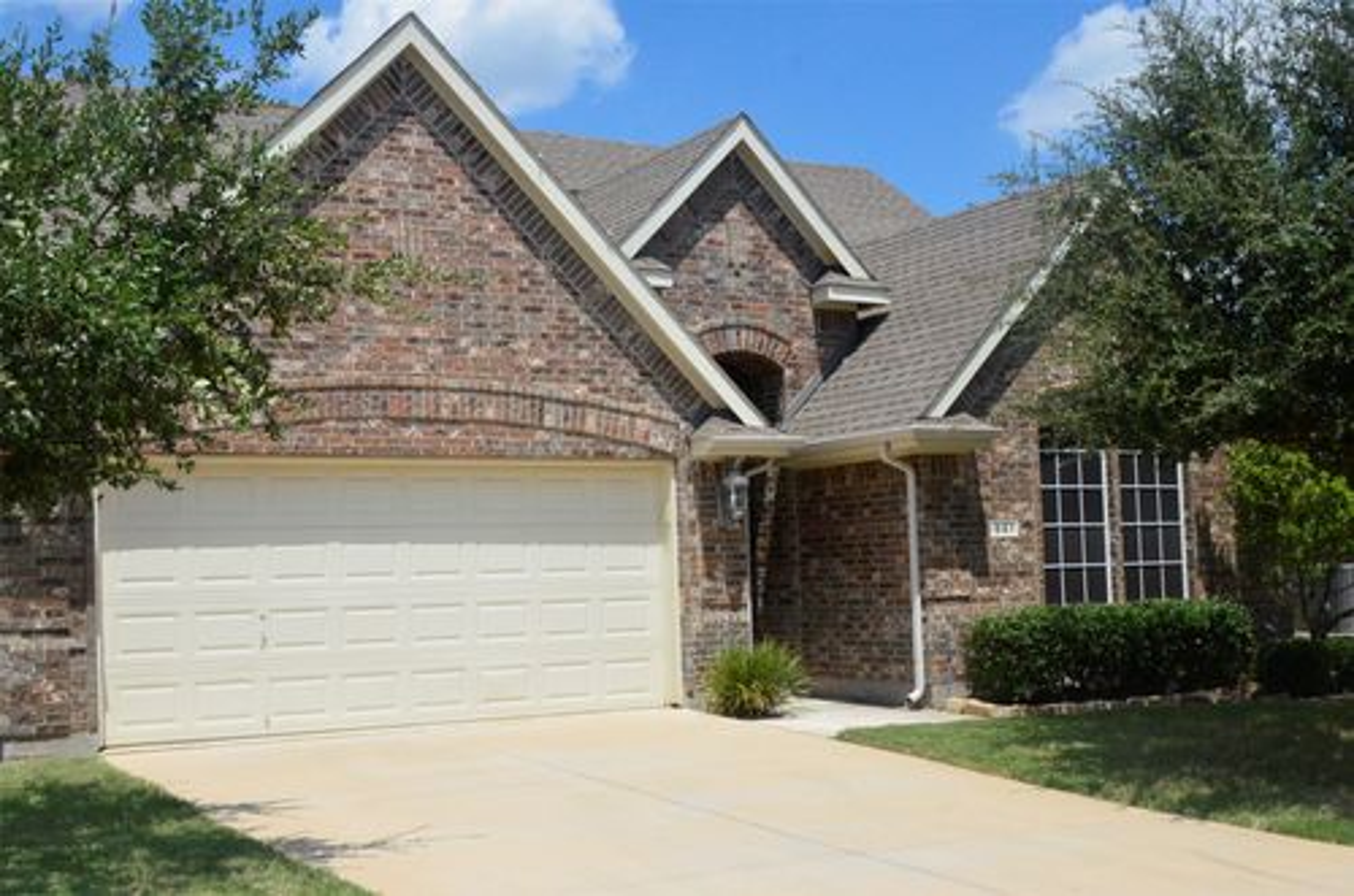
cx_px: 677
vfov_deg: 31.7
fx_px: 1576
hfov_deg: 46.5
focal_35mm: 42
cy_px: 448
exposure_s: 1/2000
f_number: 13
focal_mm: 28
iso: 2500
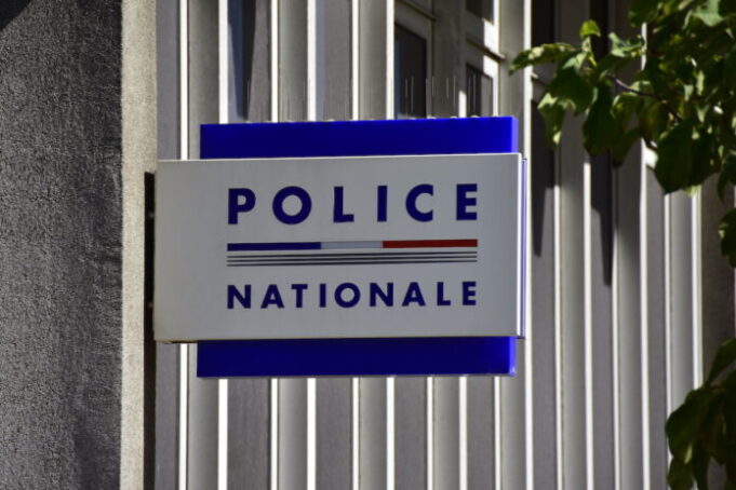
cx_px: 368
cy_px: 245
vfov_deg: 4.6
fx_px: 6133
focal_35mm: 300
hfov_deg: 6.9
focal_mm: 200
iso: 125
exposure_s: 1/640
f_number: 5.6
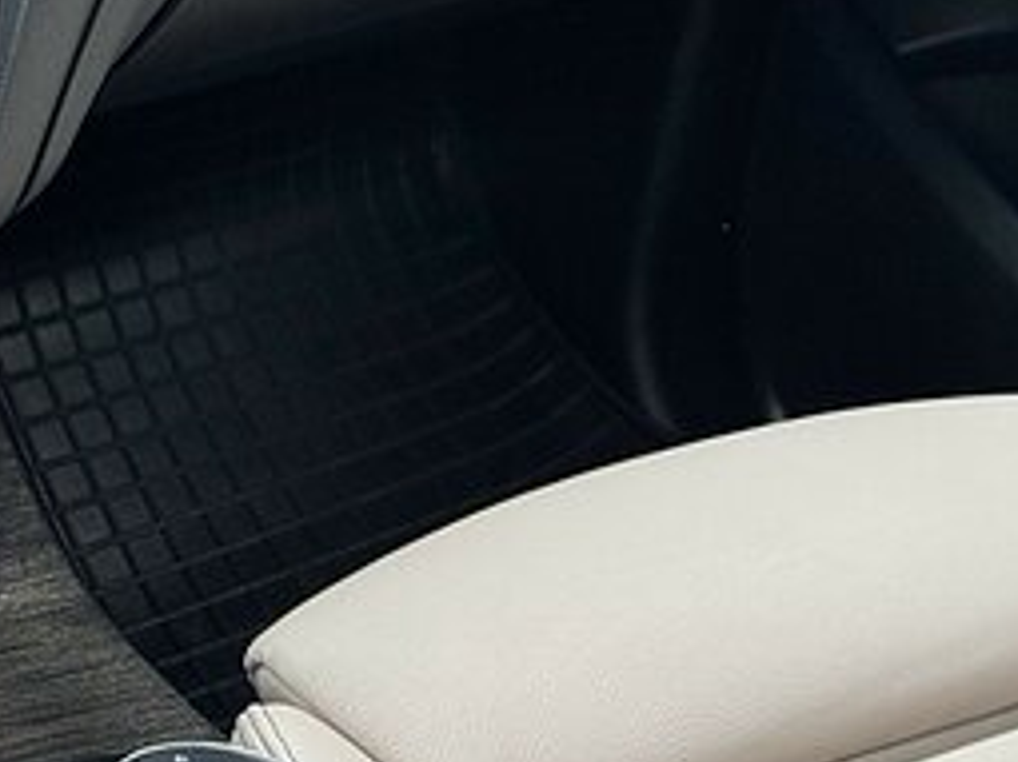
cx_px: -40
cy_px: 722
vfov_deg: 14.2
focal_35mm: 103
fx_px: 3028
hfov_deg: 18.5
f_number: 1.78
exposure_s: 1/60
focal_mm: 6.76
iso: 125
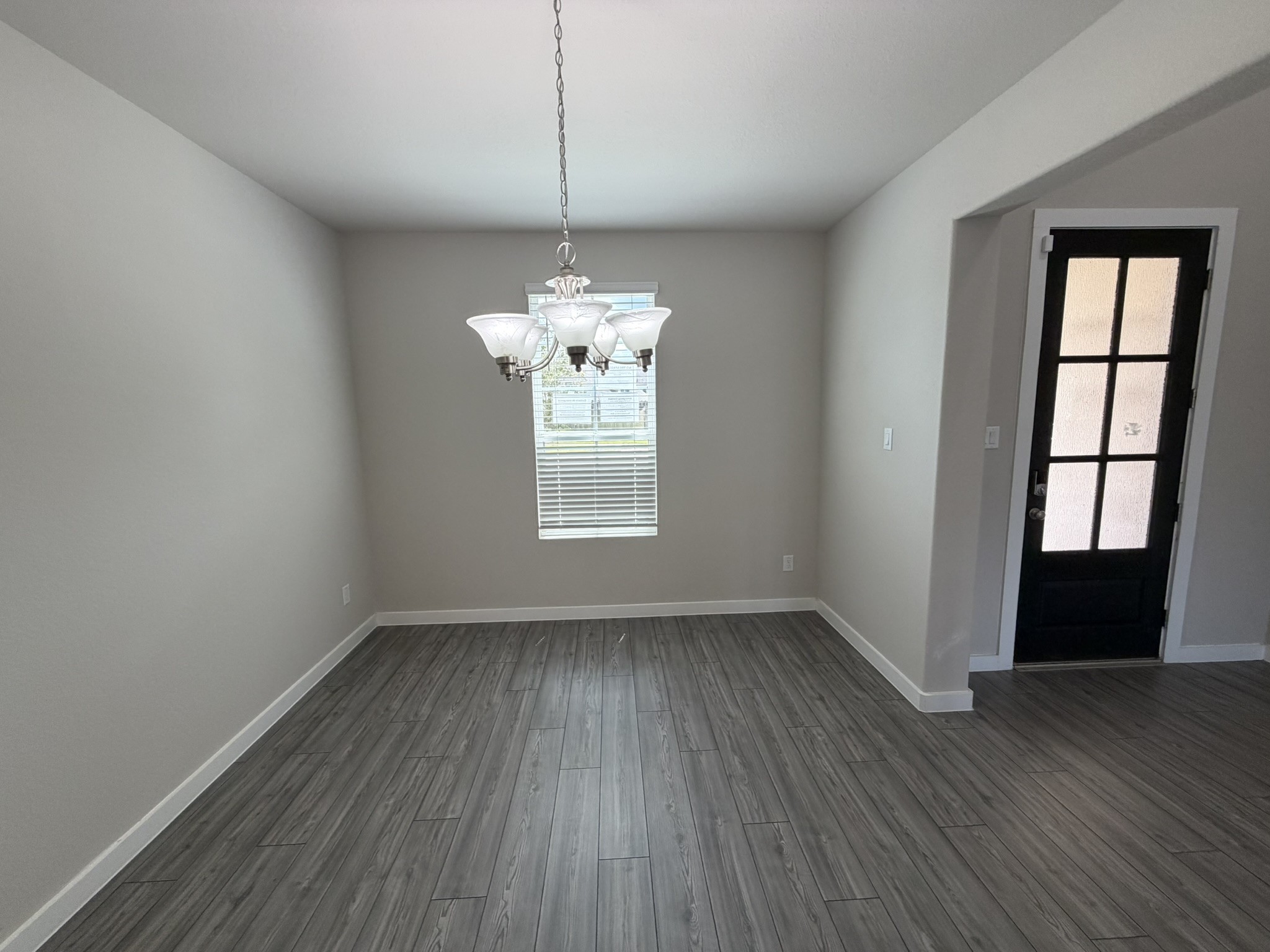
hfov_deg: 102.1
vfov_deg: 85.7
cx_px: 635
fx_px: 514
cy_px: 476
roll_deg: +2.1
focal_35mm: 14
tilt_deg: -7.4
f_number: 2.2
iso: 160
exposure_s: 1/120
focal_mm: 2.22
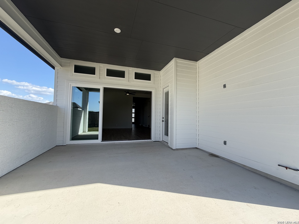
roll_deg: -0.6
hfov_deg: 102.1
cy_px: 112
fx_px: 121
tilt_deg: +2.3
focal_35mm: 14
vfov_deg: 85.7
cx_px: 150
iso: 40
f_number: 2.2
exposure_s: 1/664
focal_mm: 2.22
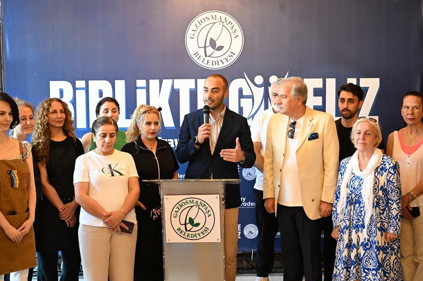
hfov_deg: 38.2
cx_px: 212
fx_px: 611
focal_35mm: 52
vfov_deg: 26.0
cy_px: 140
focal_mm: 52
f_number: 4.5
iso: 5000
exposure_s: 1/200
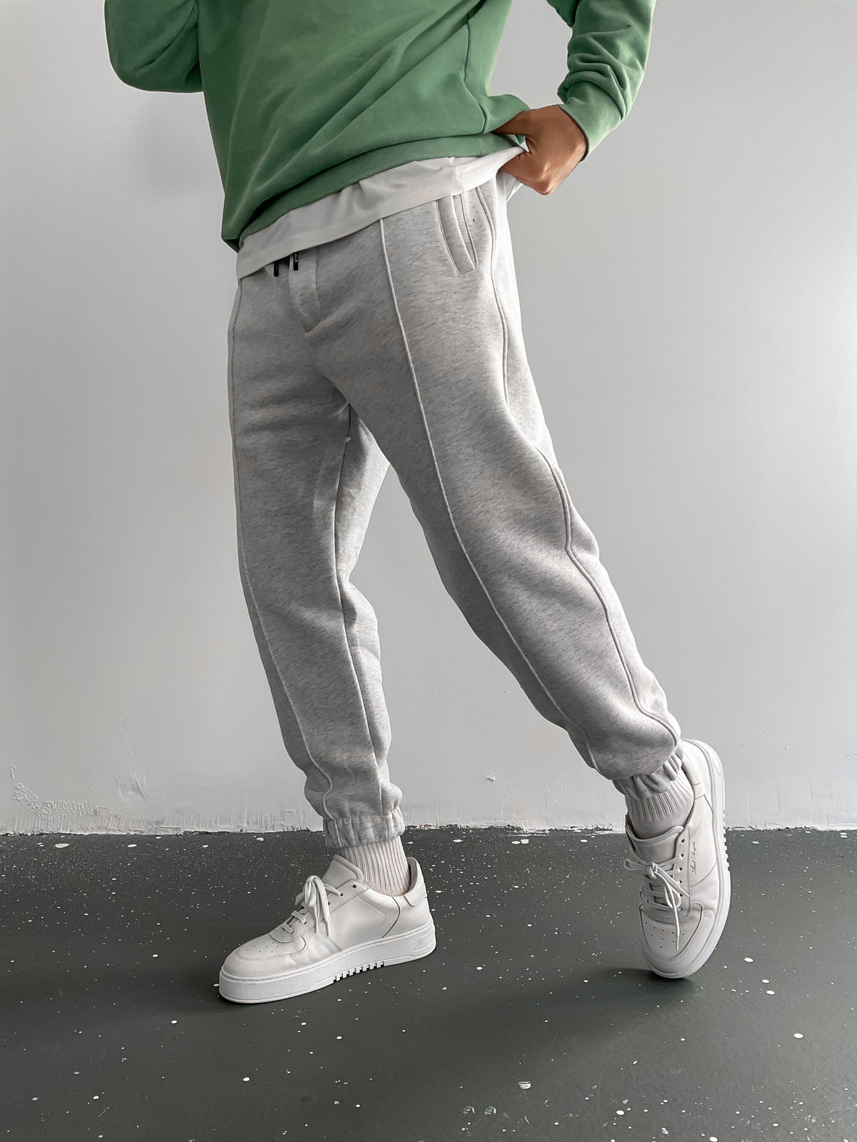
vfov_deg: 61.7
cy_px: 571
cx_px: 428
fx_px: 957
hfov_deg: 48.2
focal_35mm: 29
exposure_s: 1/120
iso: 40
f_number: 1.8
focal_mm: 3
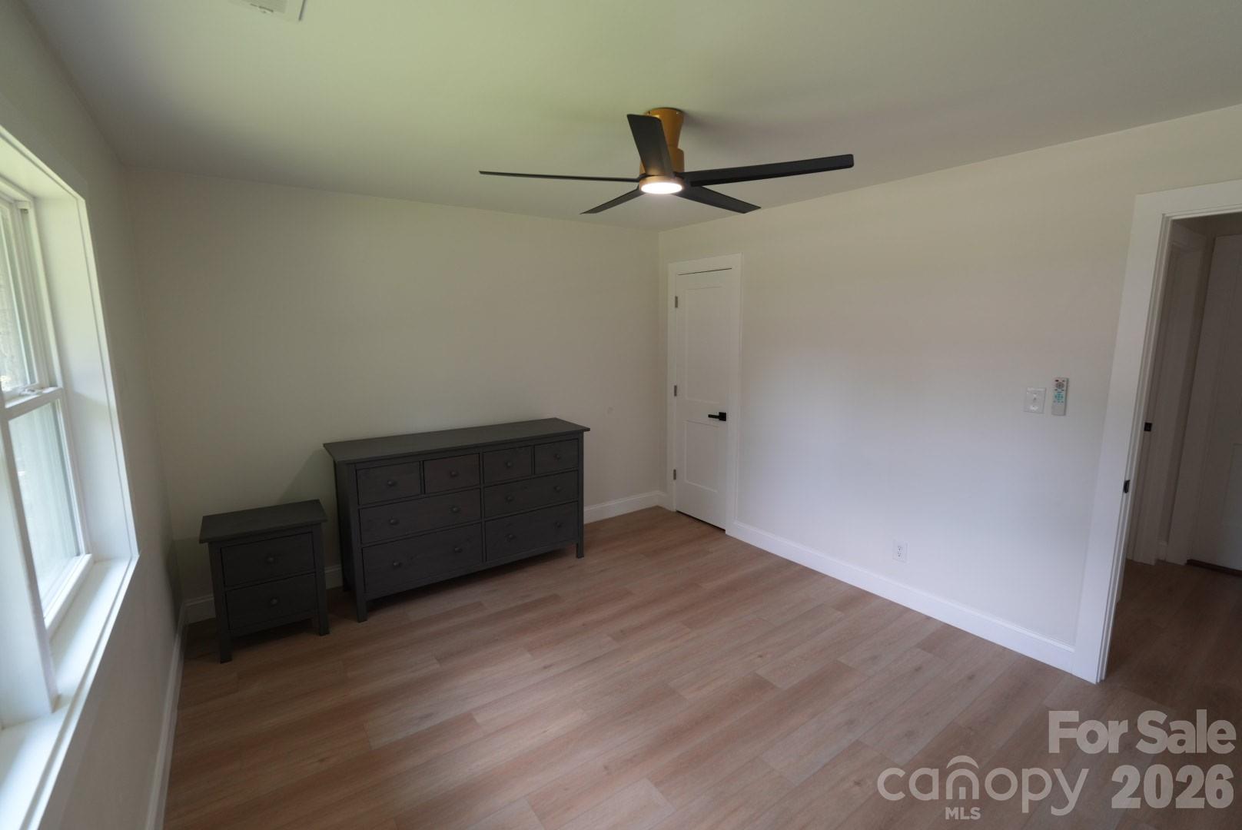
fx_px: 552
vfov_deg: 73.8
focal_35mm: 16
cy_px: 415
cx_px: 621
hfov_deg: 96.7
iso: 640
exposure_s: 1/200
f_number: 4
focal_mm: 16
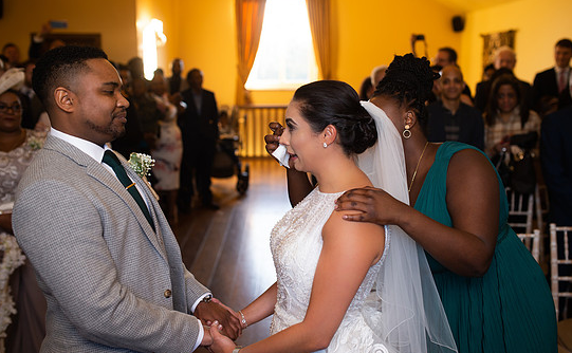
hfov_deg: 50.5
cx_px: 297
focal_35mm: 39
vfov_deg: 32.5
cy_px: 159
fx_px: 606
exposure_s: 1/100
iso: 200
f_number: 2.5
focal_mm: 35
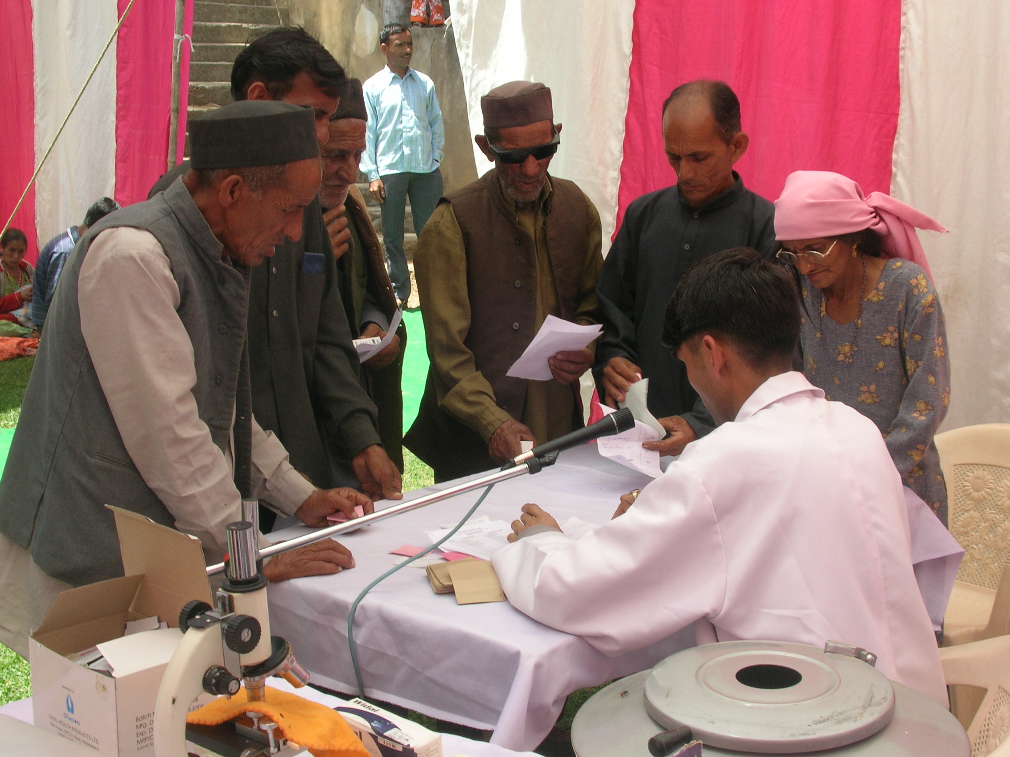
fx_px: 1488
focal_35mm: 51
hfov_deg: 37.5
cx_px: 505
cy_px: 378
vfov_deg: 28.6
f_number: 6.6
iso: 50
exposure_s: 1/71.8
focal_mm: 8.5
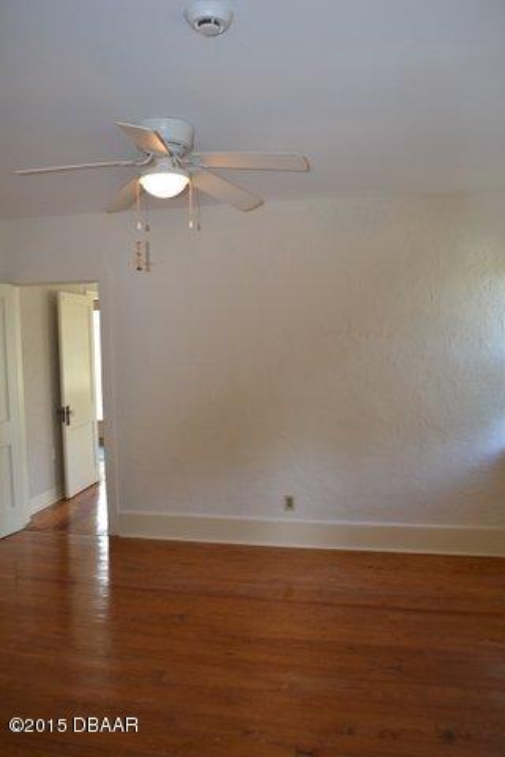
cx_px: 252
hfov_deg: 47.9
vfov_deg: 67.4
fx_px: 568
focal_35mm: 27
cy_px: 378
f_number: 4
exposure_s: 1/60
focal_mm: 18
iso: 400
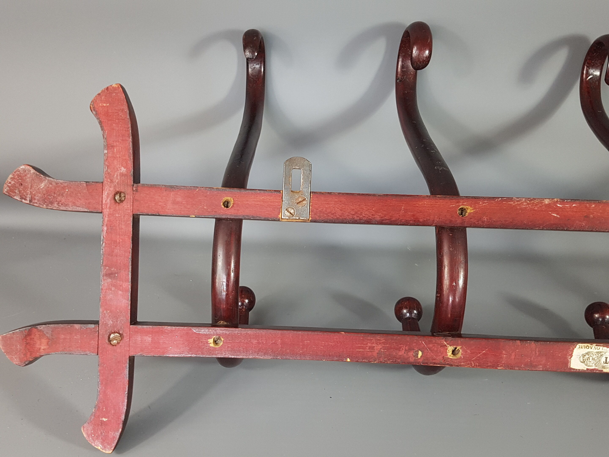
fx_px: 457
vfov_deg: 53.1
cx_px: 304
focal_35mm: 26
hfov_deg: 67.3
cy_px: 228
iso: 80
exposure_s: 1/50
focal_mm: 4.2
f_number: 1.7
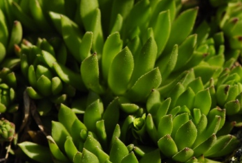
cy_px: 83
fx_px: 1961
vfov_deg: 4.7
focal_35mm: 291
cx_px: 212
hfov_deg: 7.0
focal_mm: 85
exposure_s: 1/250
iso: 100
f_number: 8
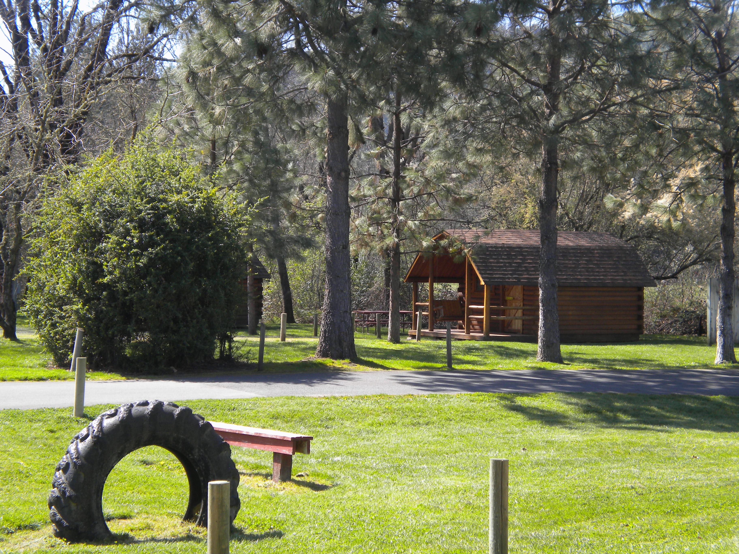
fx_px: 1452
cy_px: 277
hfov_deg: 28.6
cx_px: 370
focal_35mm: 68
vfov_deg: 21.6
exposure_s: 1/196
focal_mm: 12.3
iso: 80
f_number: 4.6
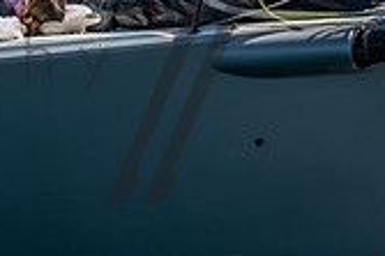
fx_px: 6132
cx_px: 7
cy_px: -114
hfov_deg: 3.6
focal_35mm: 574
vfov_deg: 2.4
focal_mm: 160
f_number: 6.3
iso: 160
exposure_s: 1/640
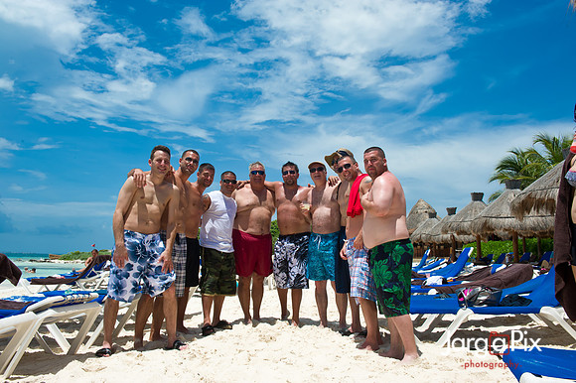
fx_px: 464
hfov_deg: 63.7
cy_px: 192
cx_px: 288
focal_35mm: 29
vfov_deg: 44.9
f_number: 16
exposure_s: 1/250
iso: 200
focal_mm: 29
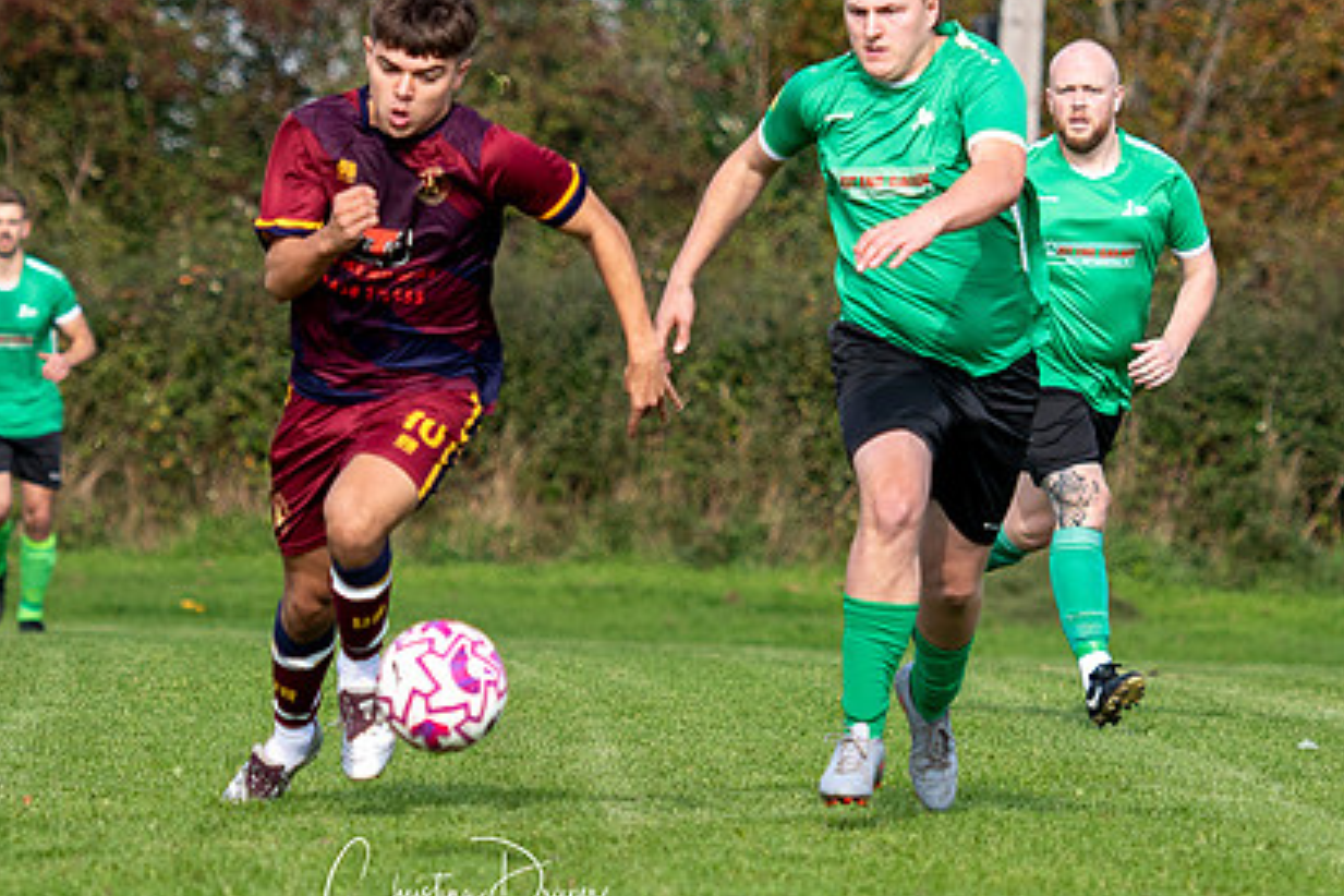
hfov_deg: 5.6
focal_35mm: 365
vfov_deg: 3.8
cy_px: 288
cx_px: 839
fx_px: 13626
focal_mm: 122
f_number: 2.8
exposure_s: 1/2000
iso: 200
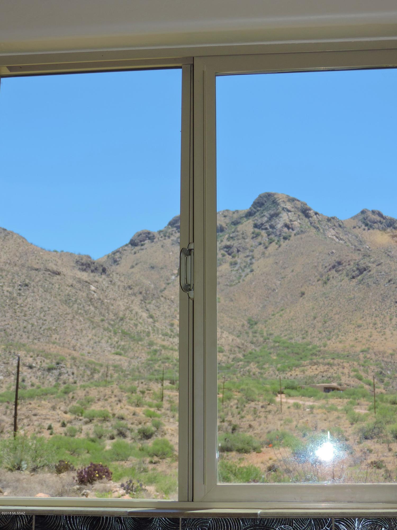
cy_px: 265
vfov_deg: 32.2
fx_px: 917
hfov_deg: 24.4
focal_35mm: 60
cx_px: 198
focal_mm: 10.7
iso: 100
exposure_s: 1/500
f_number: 3.7
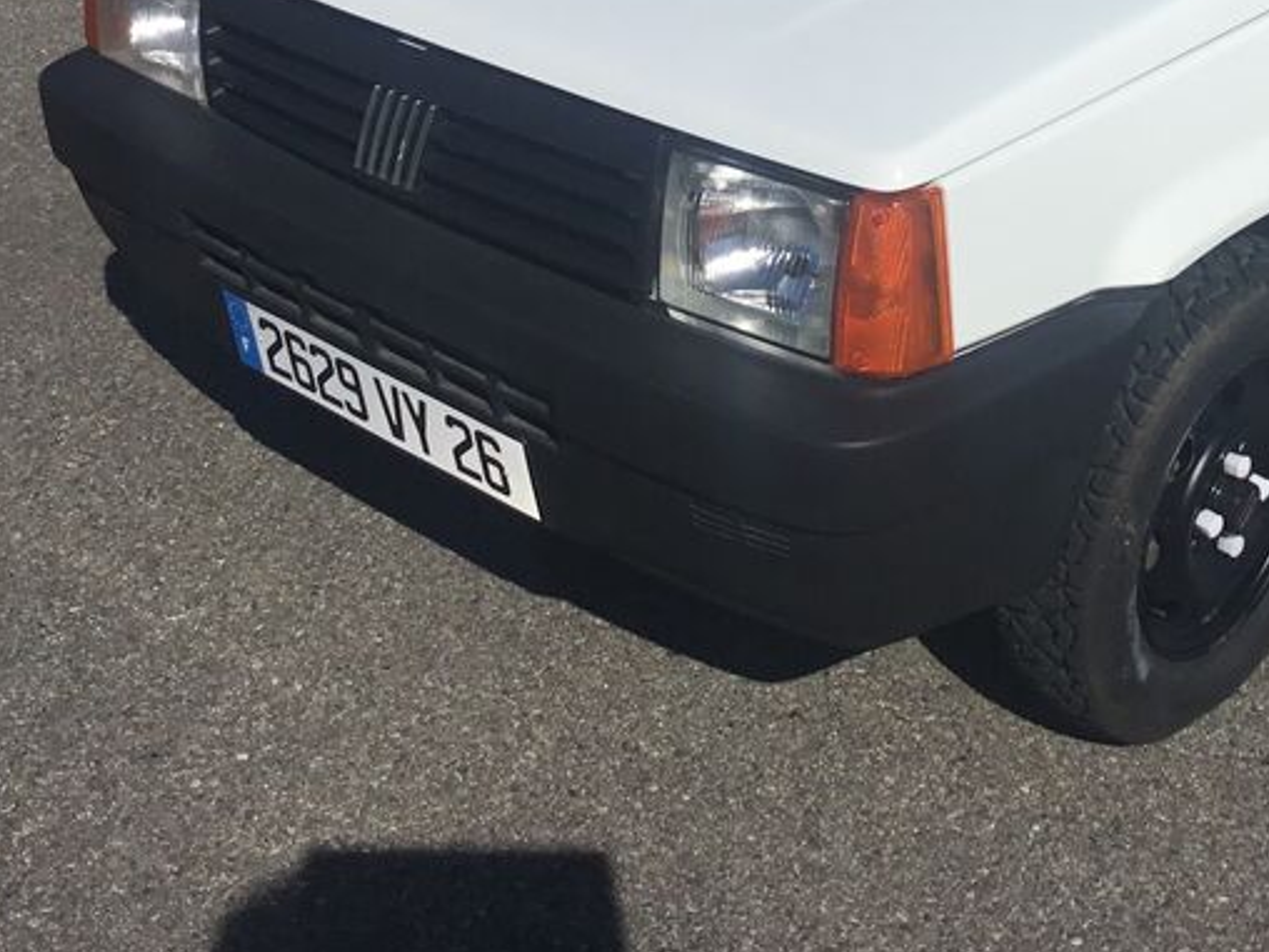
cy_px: 62
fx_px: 2236
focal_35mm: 61
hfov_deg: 31.2
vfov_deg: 23.3
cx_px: 939
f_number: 2.4
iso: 25
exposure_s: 1/4808
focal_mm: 3.3
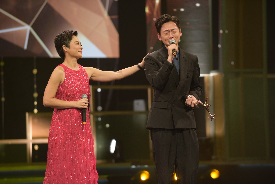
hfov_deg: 10.3
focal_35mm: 200
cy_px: 92
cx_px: 138
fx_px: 1528
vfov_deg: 6.9
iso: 800
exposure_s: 1/160
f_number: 4
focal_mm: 200
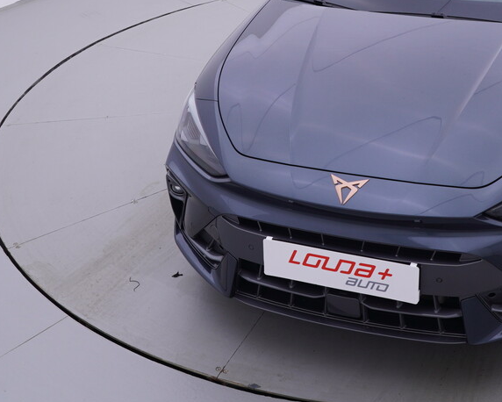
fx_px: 790
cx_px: 369
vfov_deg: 27.2
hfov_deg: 34.6
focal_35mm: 53
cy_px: 18
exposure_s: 1/80
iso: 200
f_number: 5
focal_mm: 15
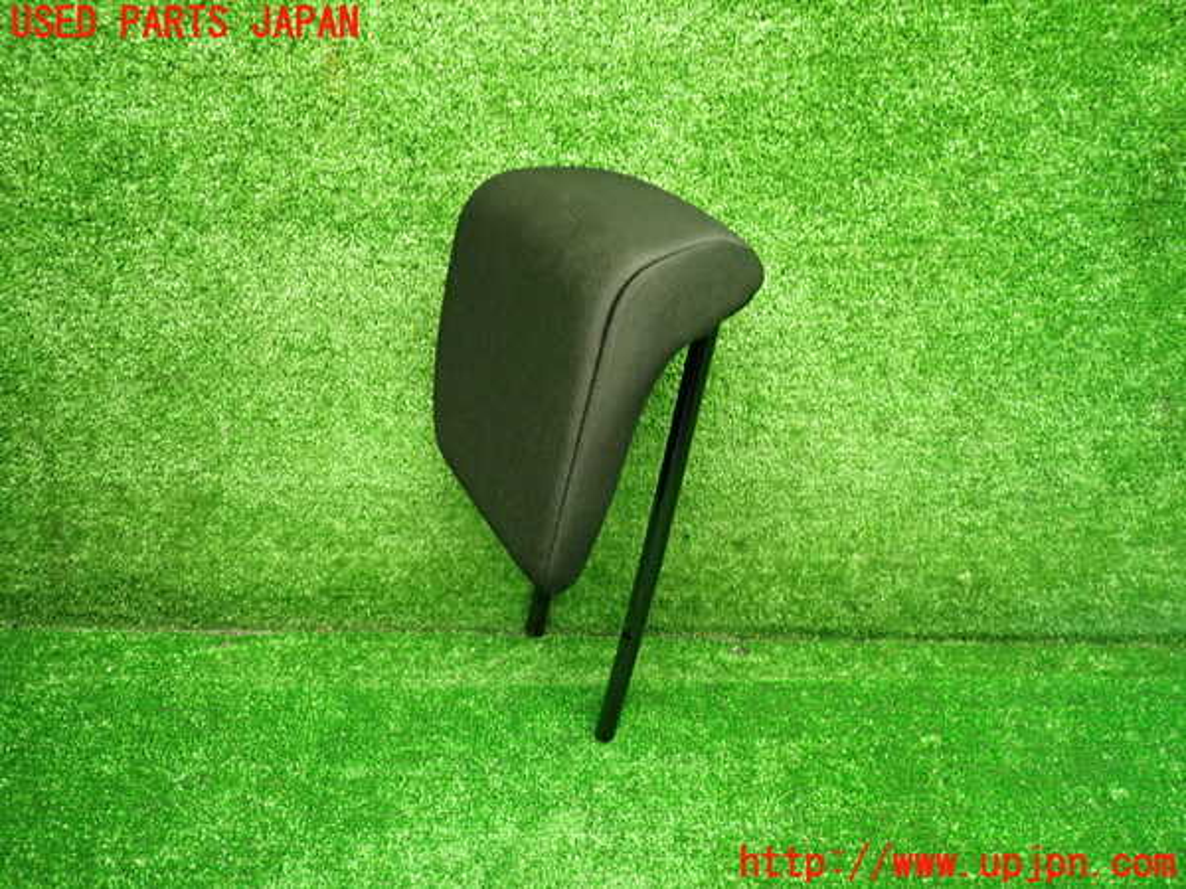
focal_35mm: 25
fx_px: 857
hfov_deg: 69.4
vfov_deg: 54.9
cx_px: 593
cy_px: 444
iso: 320
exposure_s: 1/30
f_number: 2
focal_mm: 4.5
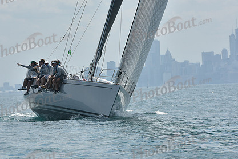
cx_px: 102
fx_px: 1838
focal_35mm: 278
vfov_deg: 4.9
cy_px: 66
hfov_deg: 7.4
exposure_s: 1/1250
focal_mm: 200
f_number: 9
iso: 250
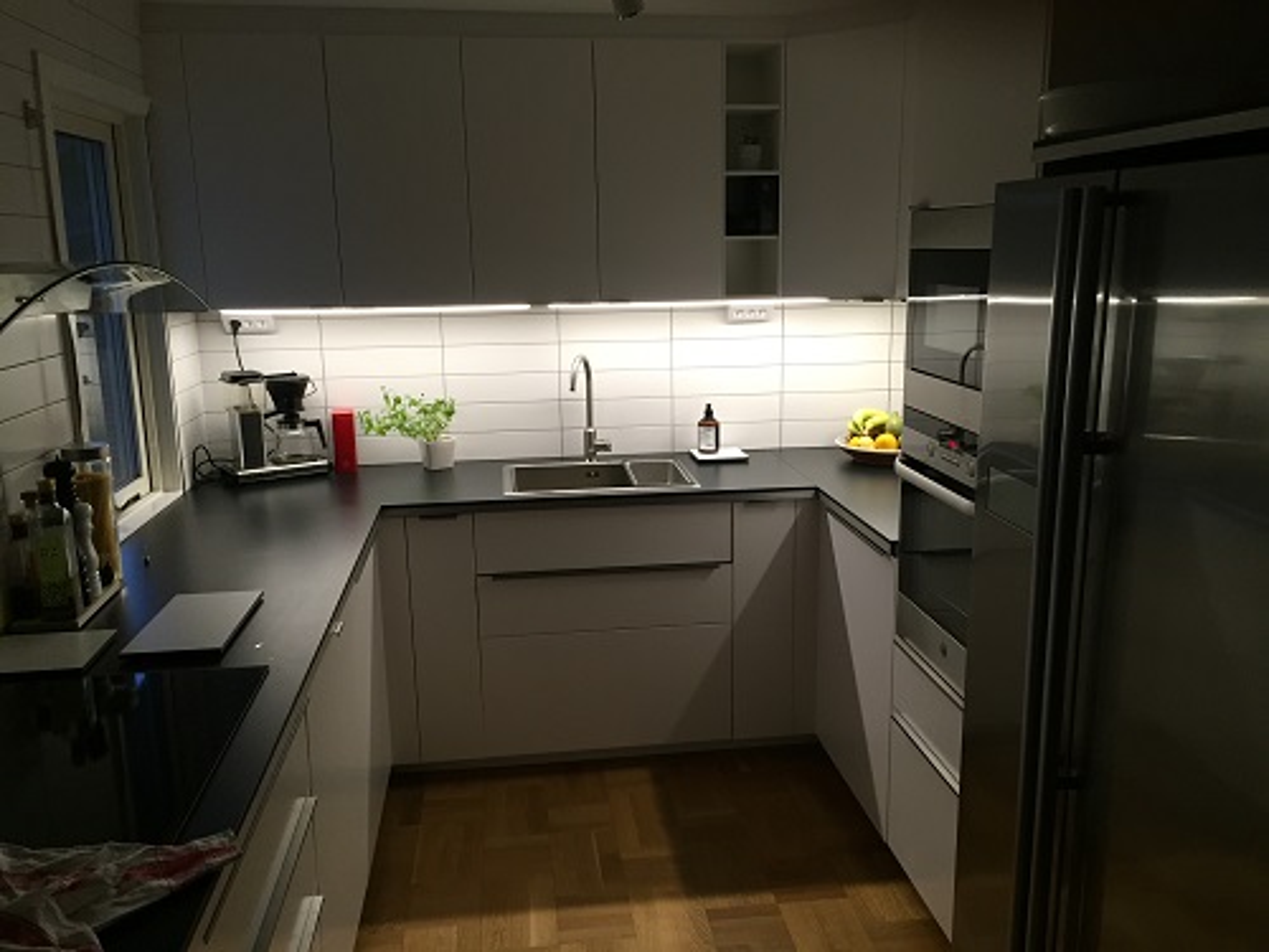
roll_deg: +1.3
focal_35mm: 29
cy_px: 476
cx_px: 634
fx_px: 1063
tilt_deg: -12.3
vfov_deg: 48.2
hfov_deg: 61.7
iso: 50
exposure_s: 1/30
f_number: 2.2
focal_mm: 4.15
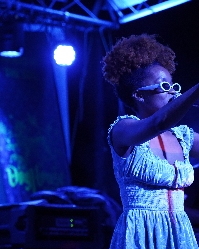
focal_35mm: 148
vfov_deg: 13.0
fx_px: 1090
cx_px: 145
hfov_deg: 10.4
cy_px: 124
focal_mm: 105
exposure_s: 1/160
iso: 5000
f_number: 4
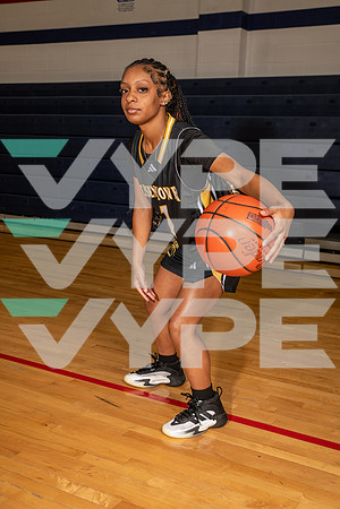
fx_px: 623
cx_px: 170
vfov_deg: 44.5
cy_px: 254
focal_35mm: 44
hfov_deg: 30.5
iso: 400
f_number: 7.1
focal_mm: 44
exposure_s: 1/320
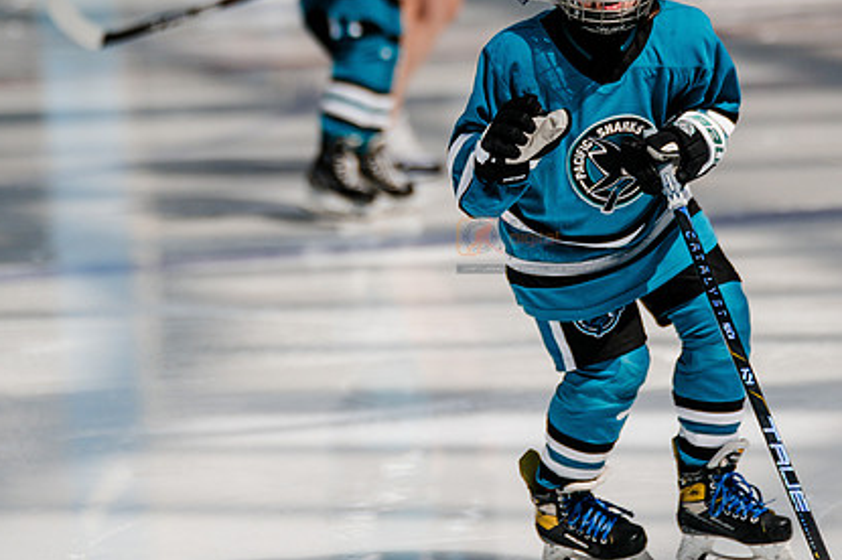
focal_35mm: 379
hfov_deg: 5.4
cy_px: 181
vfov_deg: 3.6
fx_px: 8857
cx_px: 451
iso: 200
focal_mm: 234
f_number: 3.2
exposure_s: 1/2000
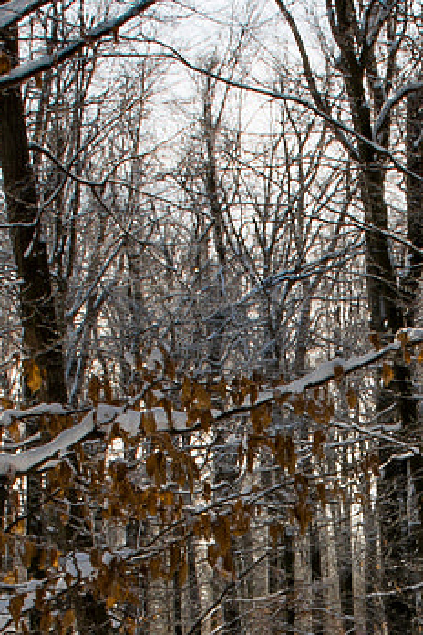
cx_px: 410
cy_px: 631
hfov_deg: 11.6
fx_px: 2067
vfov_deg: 17.1
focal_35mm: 117
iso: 100
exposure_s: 1/13
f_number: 22
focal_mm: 17
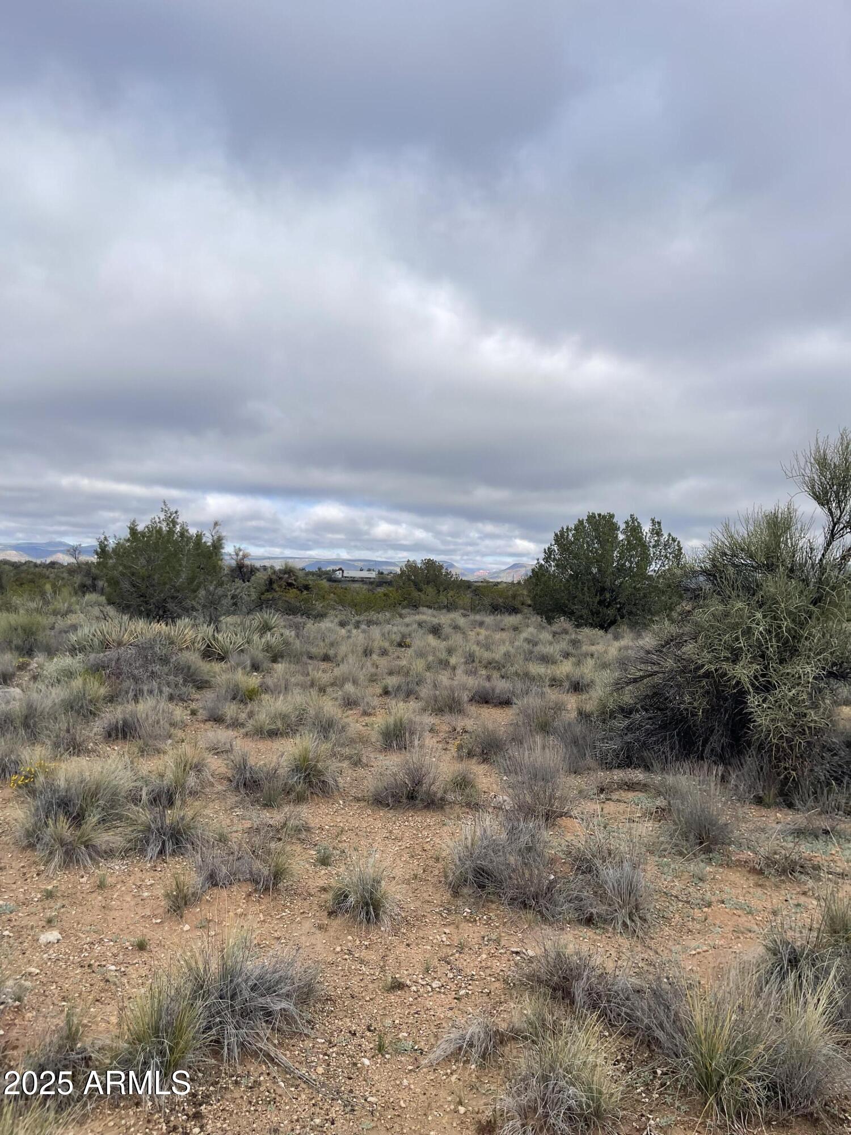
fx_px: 819
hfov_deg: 54.9
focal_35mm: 25
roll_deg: -2.2
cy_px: 568
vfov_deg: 69.4
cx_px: 426
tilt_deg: -0.9
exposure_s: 1/3559
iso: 32
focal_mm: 5.1
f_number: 1.6
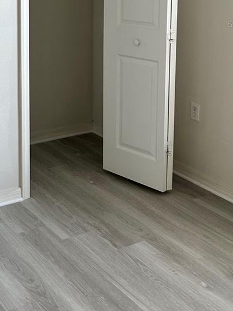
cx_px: 8
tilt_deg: -4.6
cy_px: 24
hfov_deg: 24.2
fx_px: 521
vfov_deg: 31.5
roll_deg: +0.8
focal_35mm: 58
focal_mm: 5.7
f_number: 1.5
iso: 80
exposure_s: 1/121
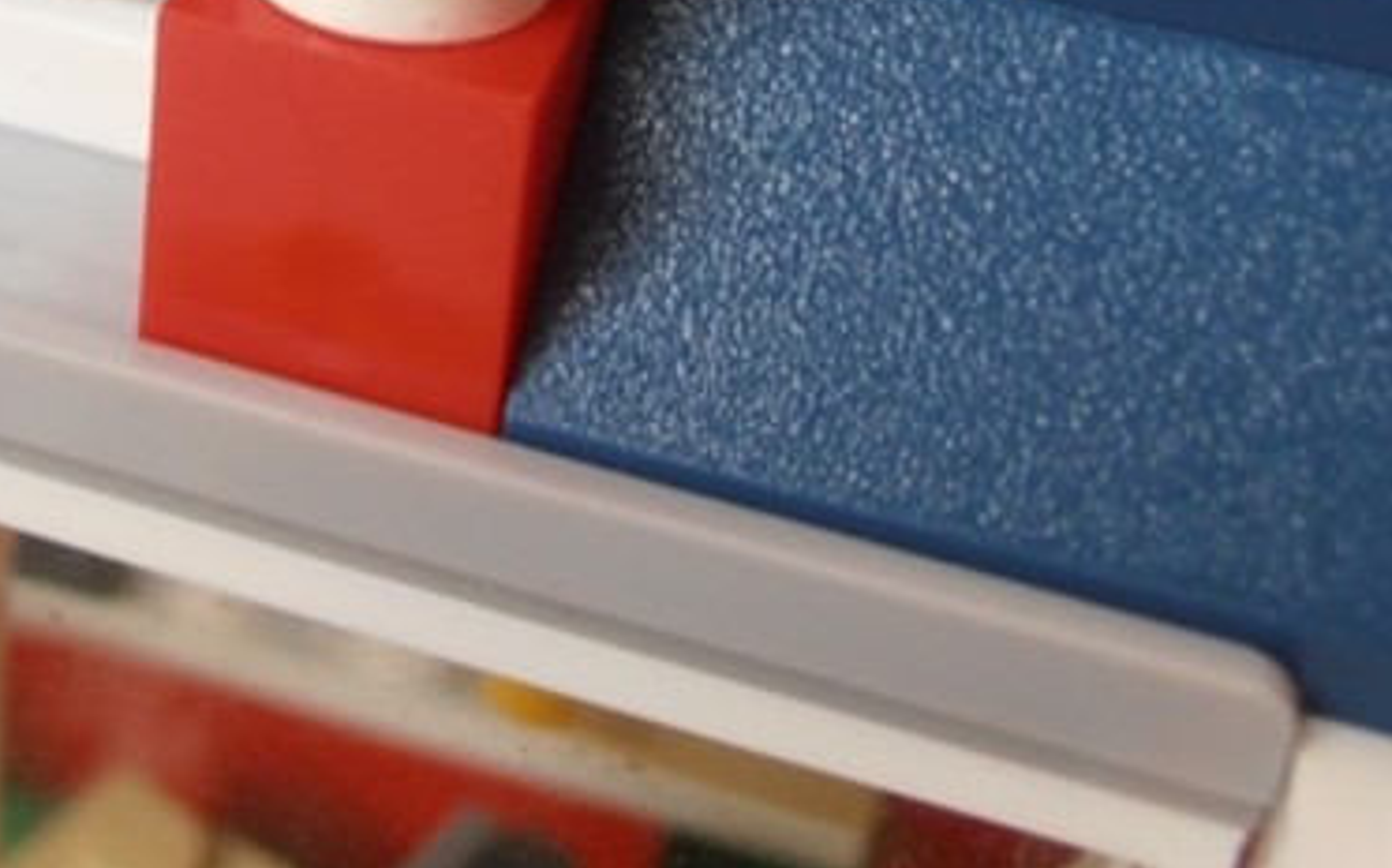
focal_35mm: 95
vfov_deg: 13.3
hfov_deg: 21.1
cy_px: -230
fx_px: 3602
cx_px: -34
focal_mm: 6.61
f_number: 3.9
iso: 125
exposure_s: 1/20
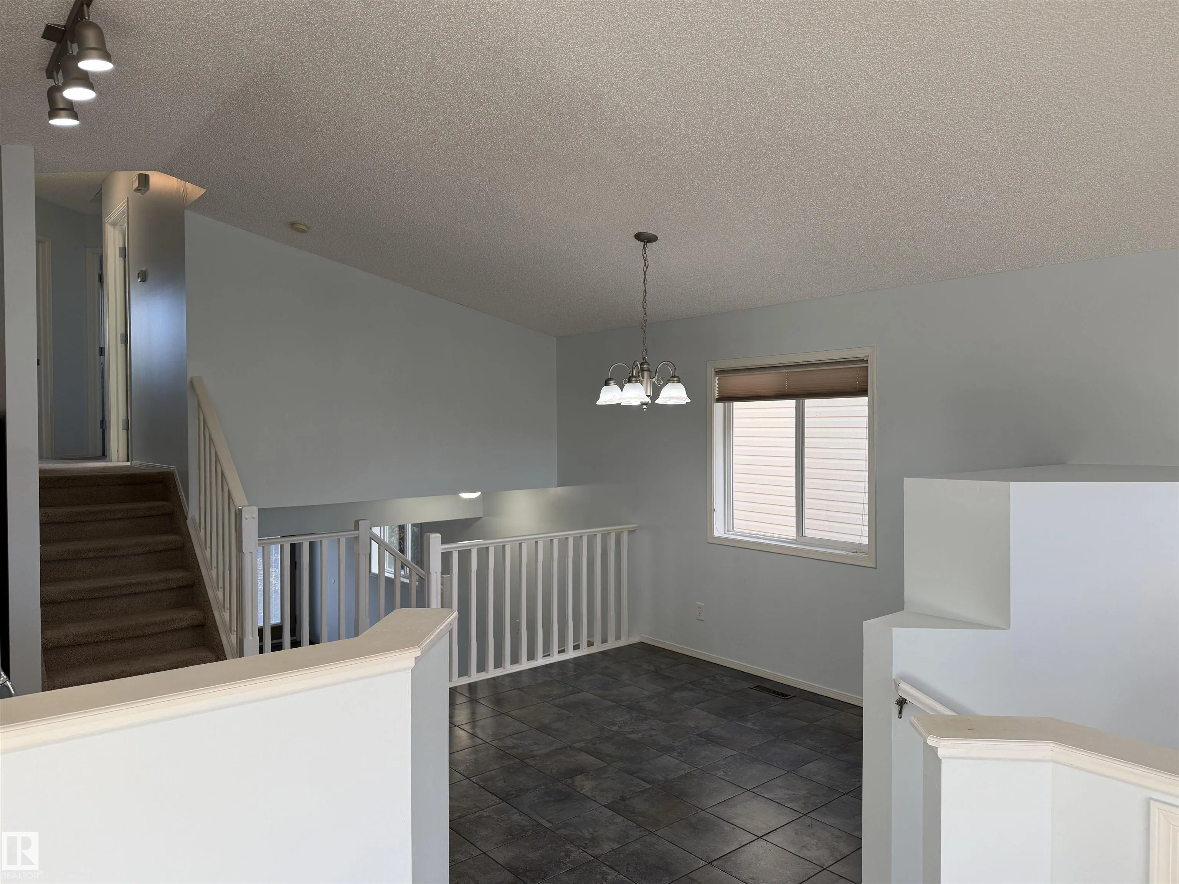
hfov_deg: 71.6
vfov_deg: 56.8
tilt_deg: -1.4
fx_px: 817
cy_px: 442
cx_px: 590
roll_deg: +0.1
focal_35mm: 24
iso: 64
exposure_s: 1/203
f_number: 1.78
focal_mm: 6.76
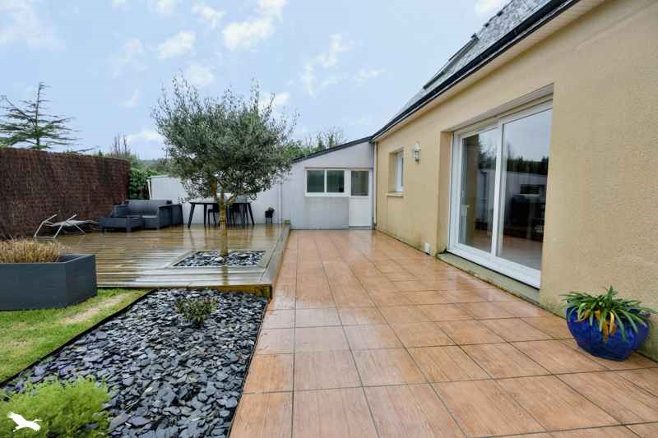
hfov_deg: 96.7
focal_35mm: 16
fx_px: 292
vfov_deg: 73.7
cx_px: 329
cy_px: 219
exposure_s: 1/250
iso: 800
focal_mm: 16
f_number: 8
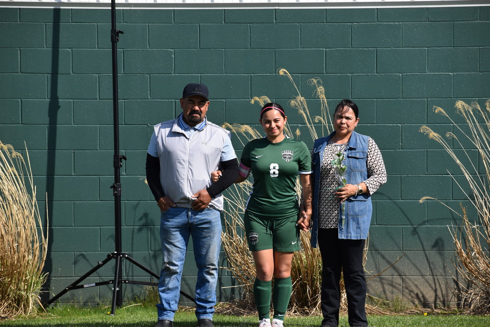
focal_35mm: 202
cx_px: 245
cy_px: 164
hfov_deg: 10.2
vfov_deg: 6.8
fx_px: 2756
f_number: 8
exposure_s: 1/2000
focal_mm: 135
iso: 400
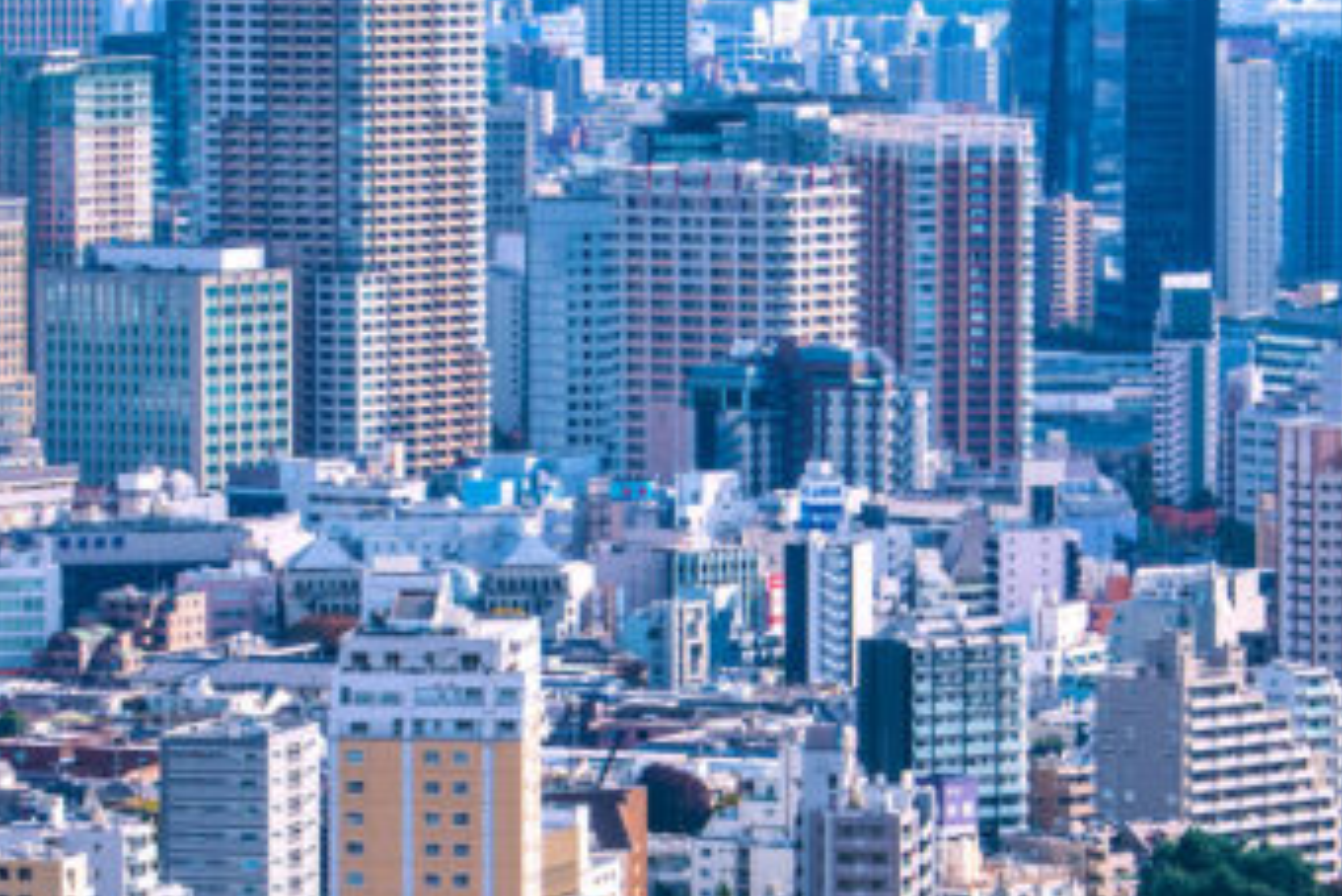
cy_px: 746
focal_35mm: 286
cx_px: 521
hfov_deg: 7.2
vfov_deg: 4.8
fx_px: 10665
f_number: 6.3
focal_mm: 95
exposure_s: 1/640
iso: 125
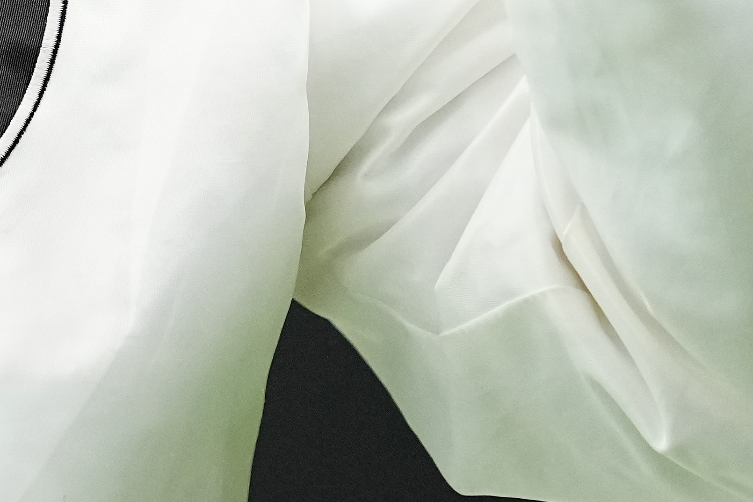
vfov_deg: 0.6
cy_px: -632
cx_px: -360
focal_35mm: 2147
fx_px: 44900
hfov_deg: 1.0
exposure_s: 1/1600
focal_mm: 400
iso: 2500
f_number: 2.8
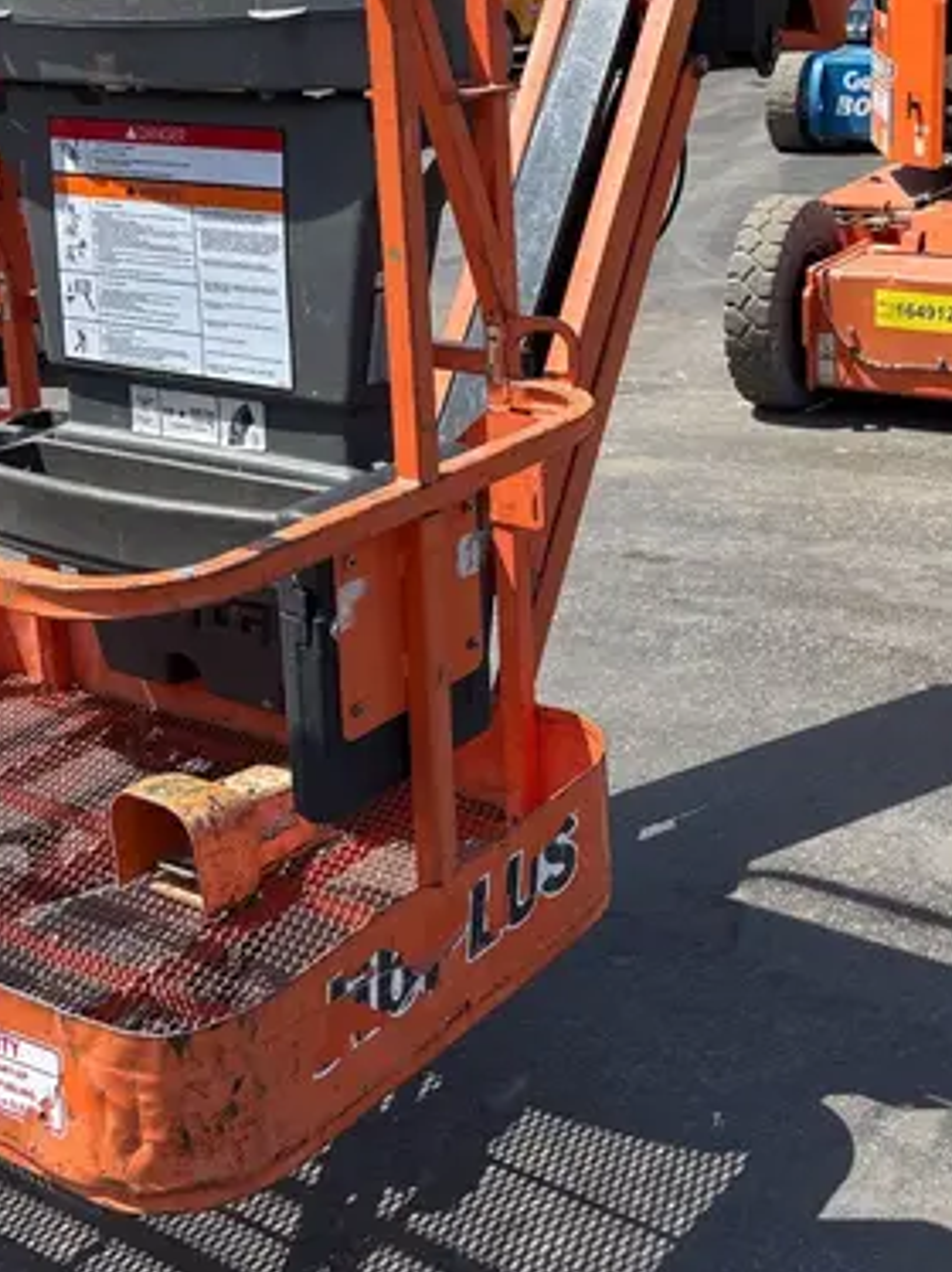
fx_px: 1872
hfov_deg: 28.4
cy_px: 345
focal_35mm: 51
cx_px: 612
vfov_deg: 36.8
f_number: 1.6
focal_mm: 5.96
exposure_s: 1/2639
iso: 50
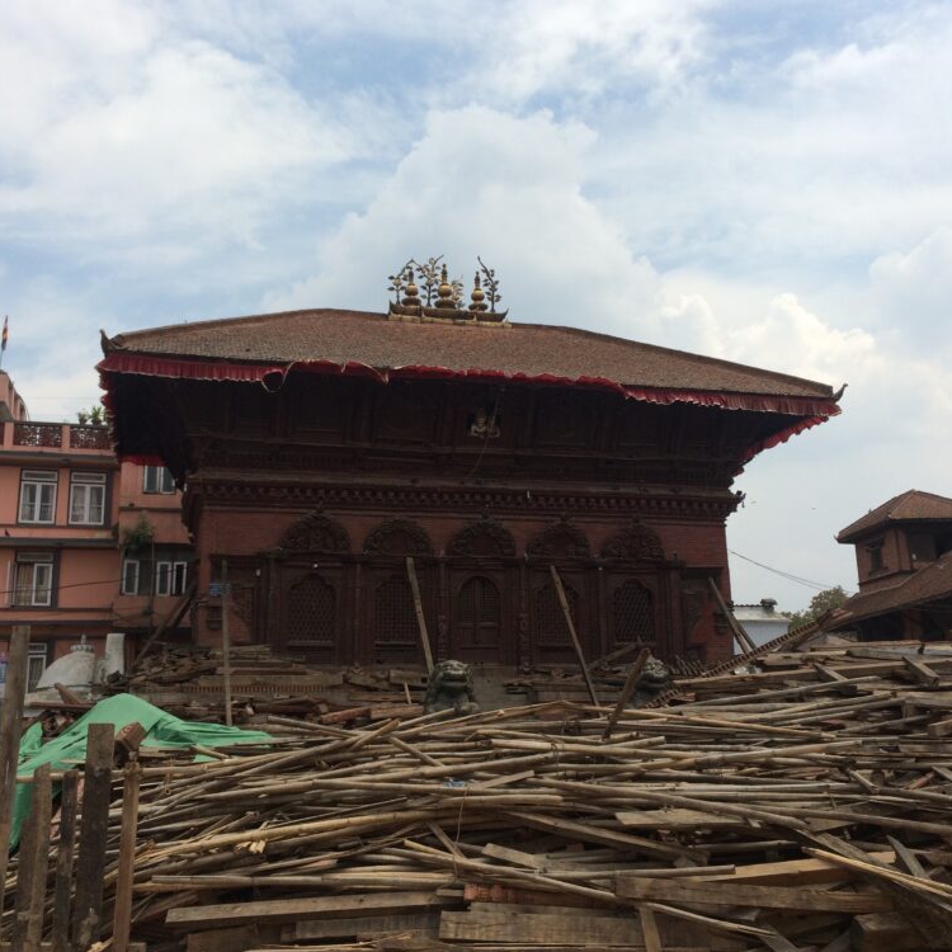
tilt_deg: +10.5
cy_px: 467
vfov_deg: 47.2
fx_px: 1089
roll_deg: +0.0
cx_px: 443
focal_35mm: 35
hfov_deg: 47.2
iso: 32
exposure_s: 1/2564
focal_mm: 4.15
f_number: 2.2
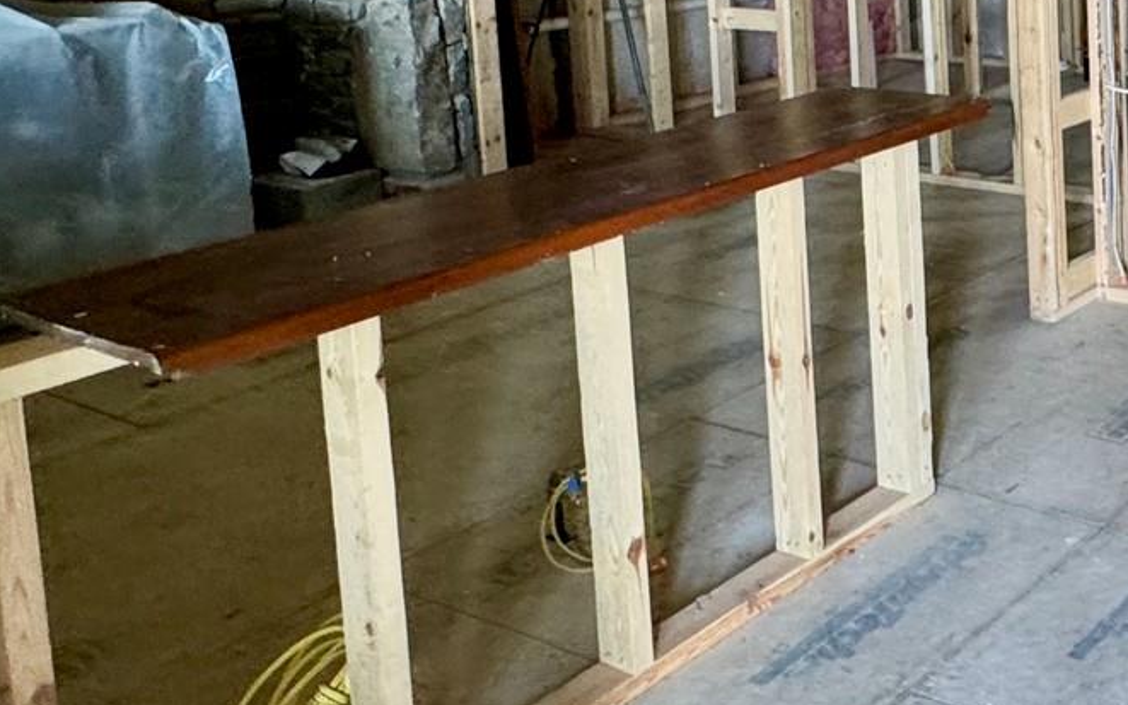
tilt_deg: -6.0
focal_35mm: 46
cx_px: 1224
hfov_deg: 37.0
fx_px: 1414
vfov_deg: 26.1
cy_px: -51
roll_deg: +0.6
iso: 400
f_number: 2.2
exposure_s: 1/60
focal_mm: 2.22
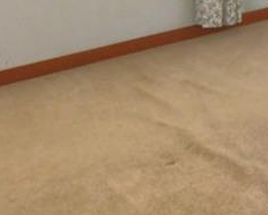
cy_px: -227
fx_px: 770
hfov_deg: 17.1
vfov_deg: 13.4
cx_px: 441
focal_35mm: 97
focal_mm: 10
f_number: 4.5
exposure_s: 1/40
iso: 400
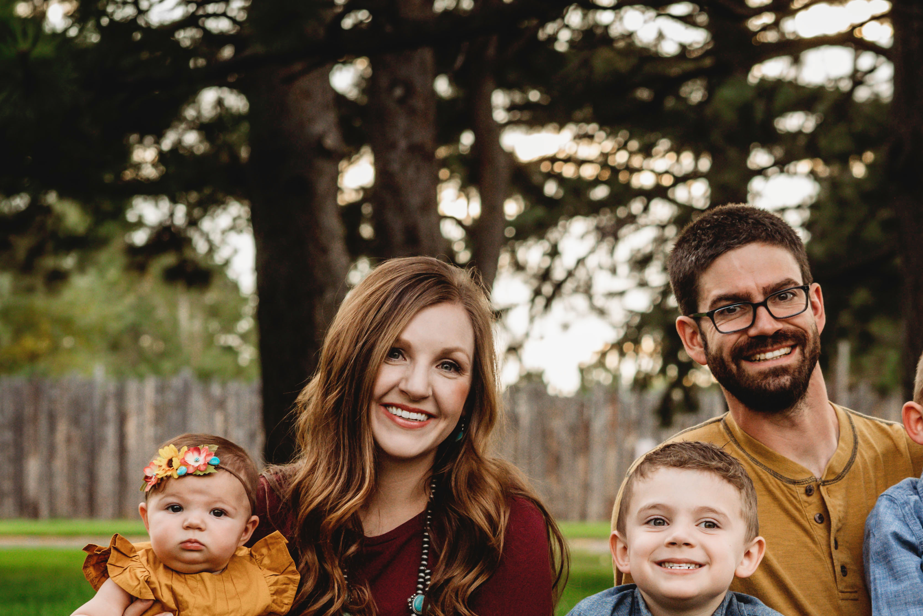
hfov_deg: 13.5
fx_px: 3897
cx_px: 665
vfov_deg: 9.0
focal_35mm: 152
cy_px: 507
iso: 1000
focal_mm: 85
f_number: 5.6
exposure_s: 1/400
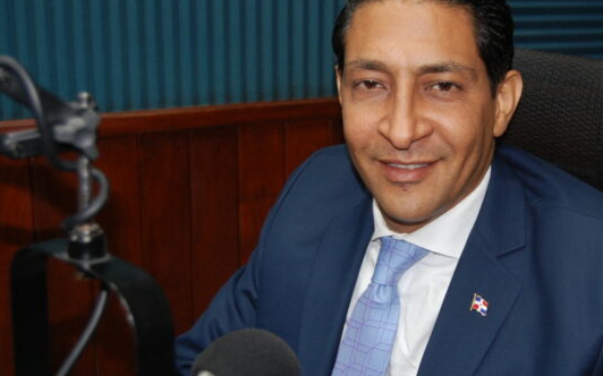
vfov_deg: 23.1
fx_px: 920
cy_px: 170
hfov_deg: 36.0
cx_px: 392
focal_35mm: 56
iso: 400
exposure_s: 1/60
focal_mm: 28
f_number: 4.2
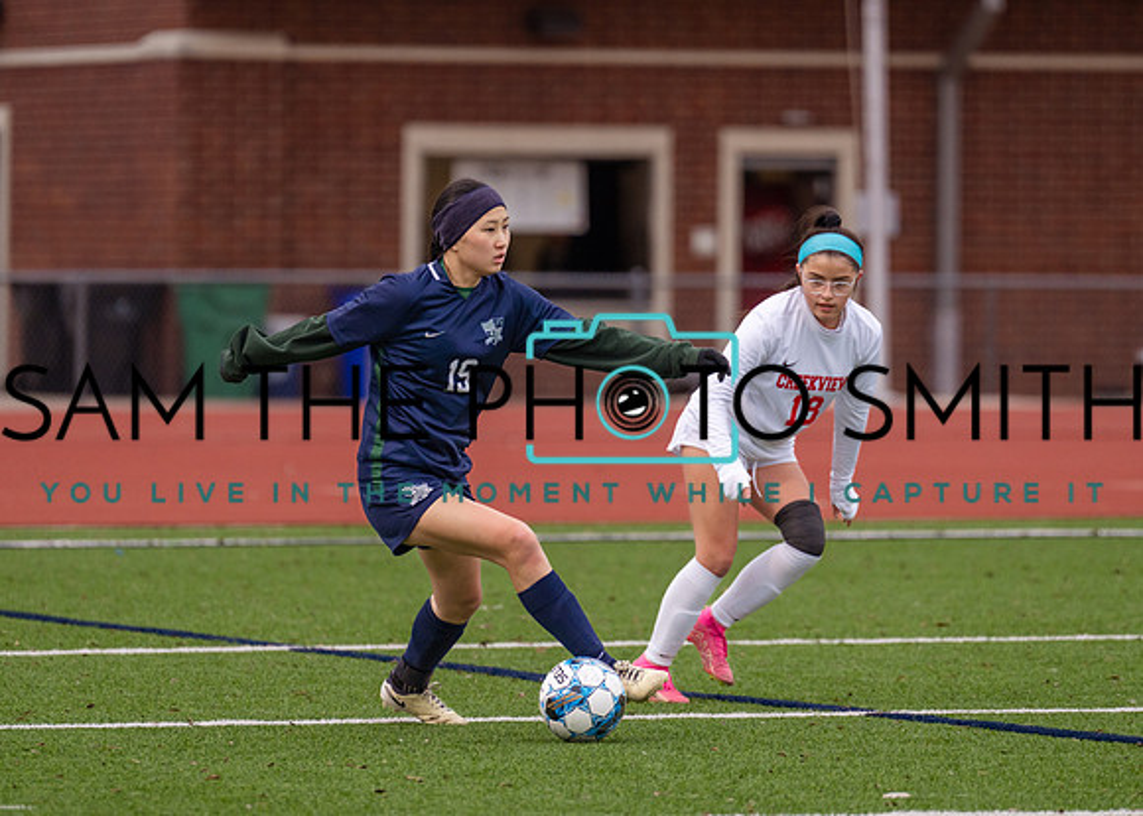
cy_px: 398
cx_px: 523
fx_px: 11061
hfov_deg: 5.9
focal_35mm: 341
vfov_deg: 4.2
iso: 800
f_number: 4
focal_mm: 280
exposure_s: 1/1600
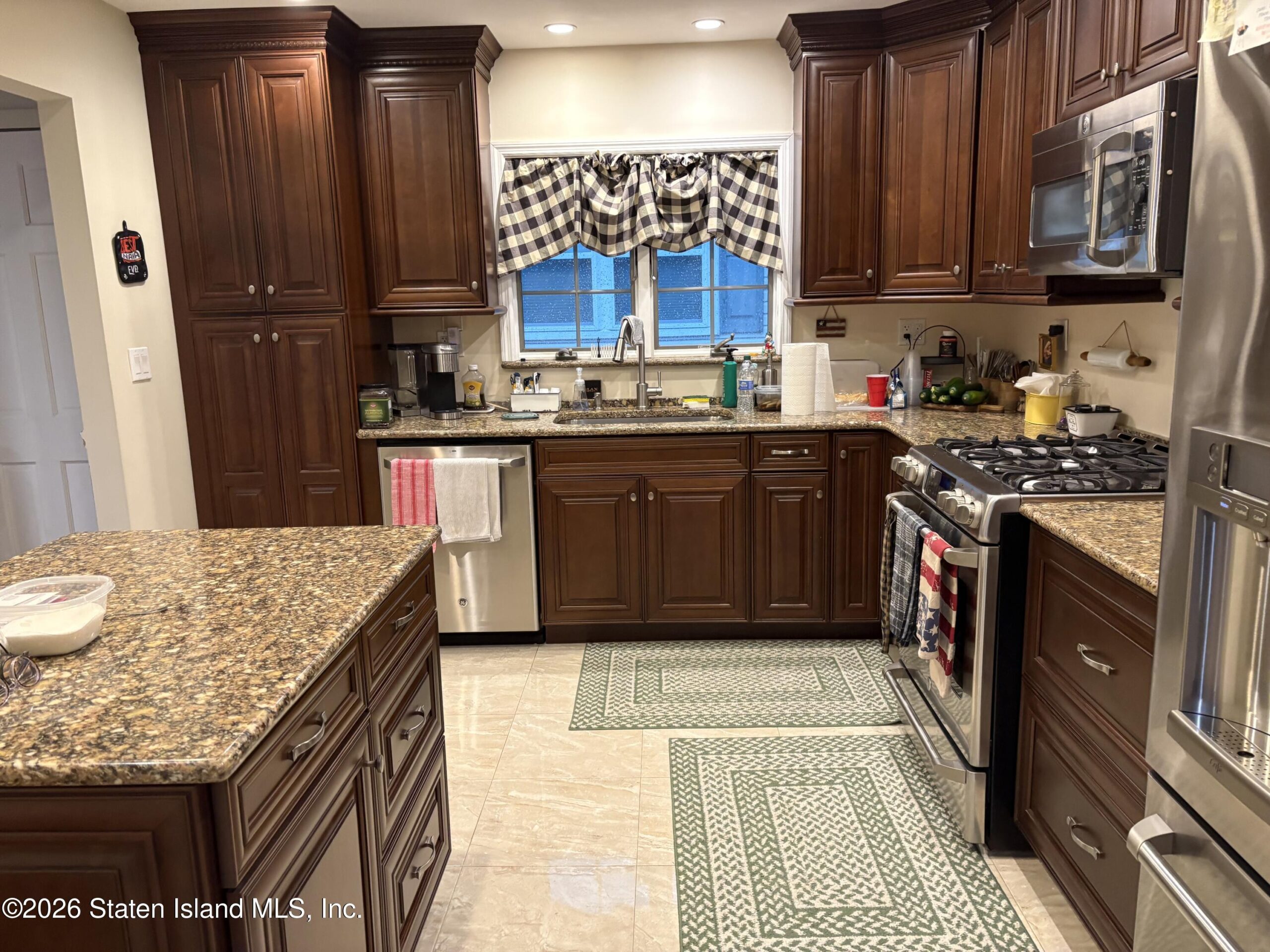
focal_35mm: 26
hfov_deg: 67.3
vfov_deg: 53.1
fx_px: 954
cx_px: 635
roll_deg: +1.9
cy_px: 476
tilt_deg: -11.3
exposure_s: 1/60
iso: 250
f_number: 1.6
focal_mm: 5.96
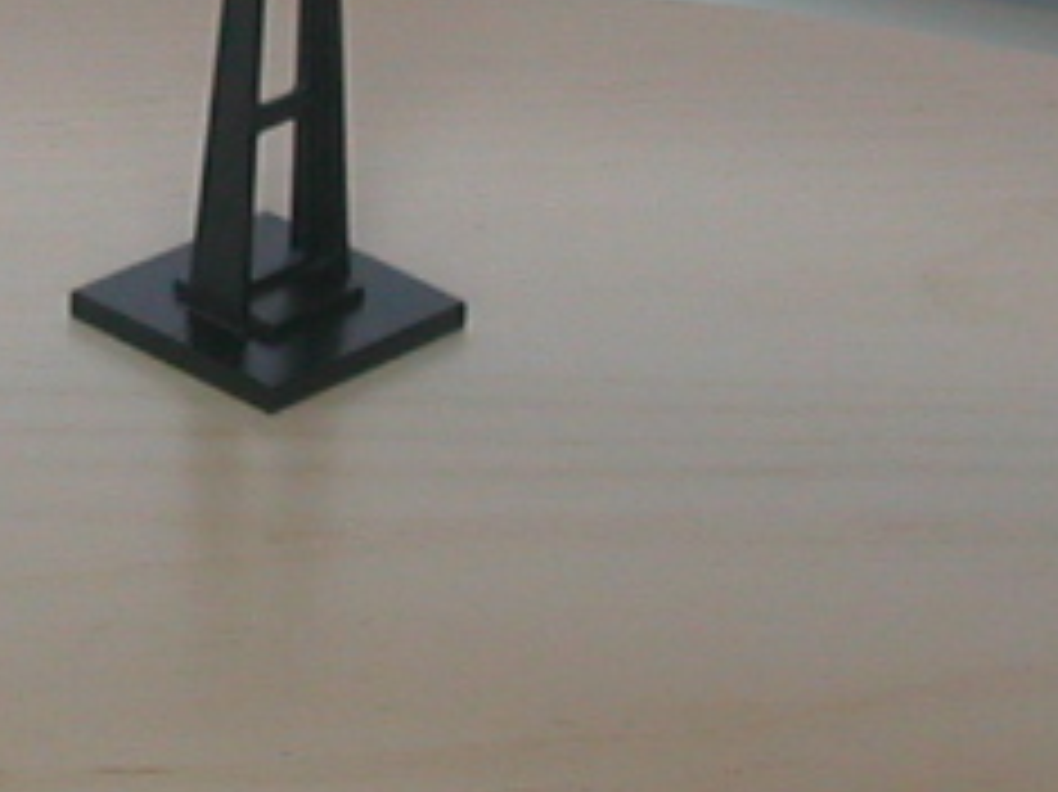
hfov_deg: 12.2
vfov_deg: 9.1
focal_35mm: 161
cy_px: -63
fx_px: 4918
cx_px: 203
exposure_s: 1/75.9
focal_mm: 5.6
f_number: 2.7
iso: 100
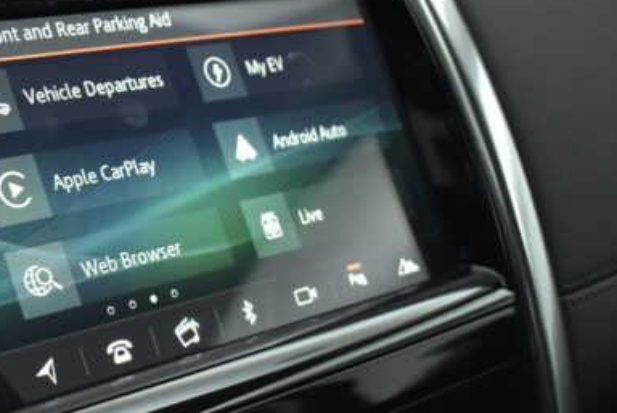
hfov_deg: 30.1
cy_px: 298
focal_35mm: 63
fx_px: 1081
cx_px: 32
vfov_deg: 21.5
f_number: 3.8
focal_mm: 21
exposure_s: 1/125
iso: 1600
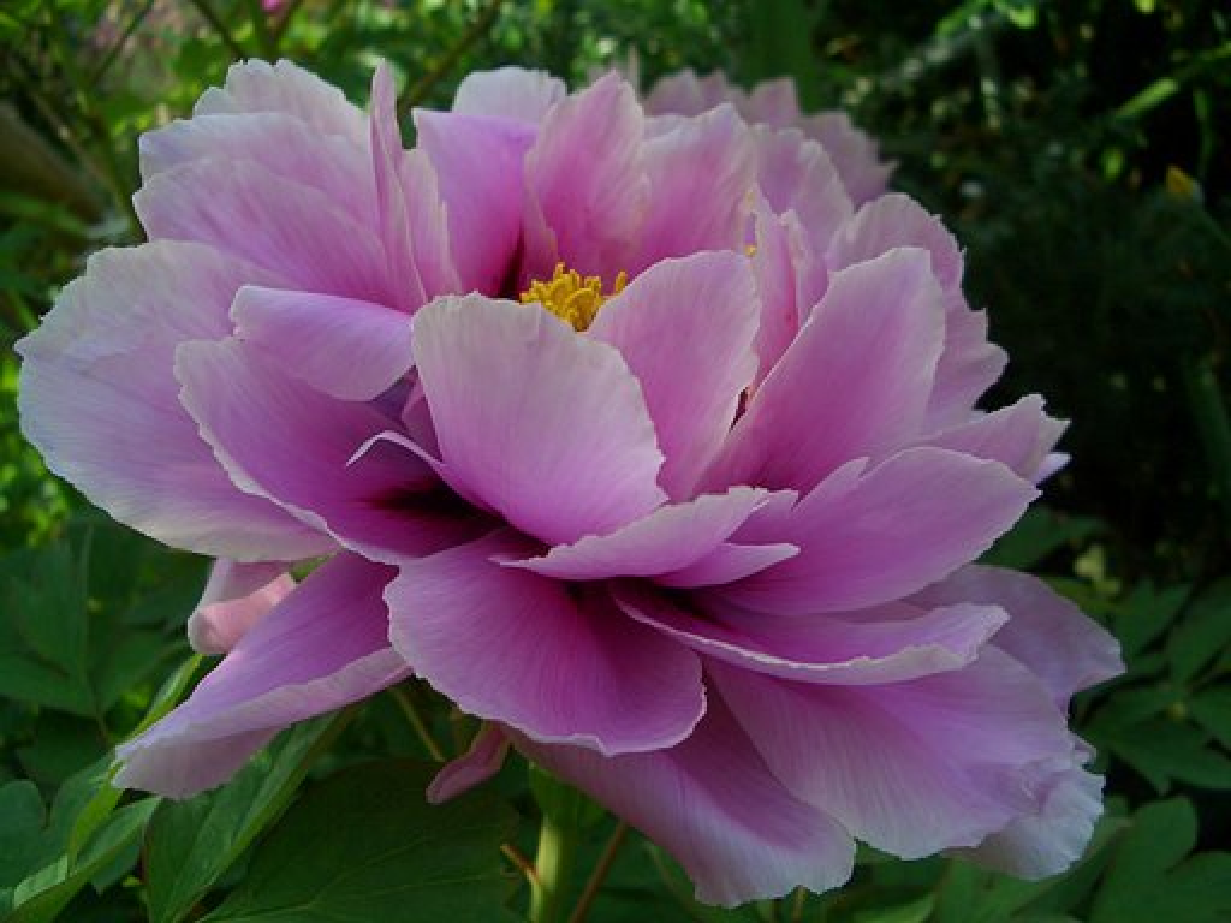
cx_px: 616
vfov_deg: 40.7
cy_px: 462
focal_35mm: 35
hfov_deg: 52.6
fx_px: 1245
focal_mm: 5.8
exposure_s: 1/400
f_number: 2.6
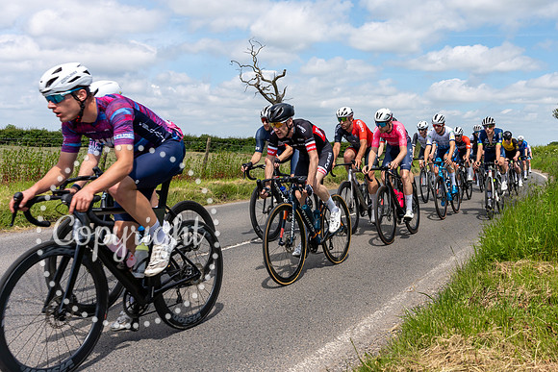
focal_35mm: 39
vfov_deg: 34.2
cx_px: 362
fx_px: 604
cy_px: 162
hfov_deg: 48.9
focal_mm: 29
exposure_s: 1/1250
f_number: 6.3
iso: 100
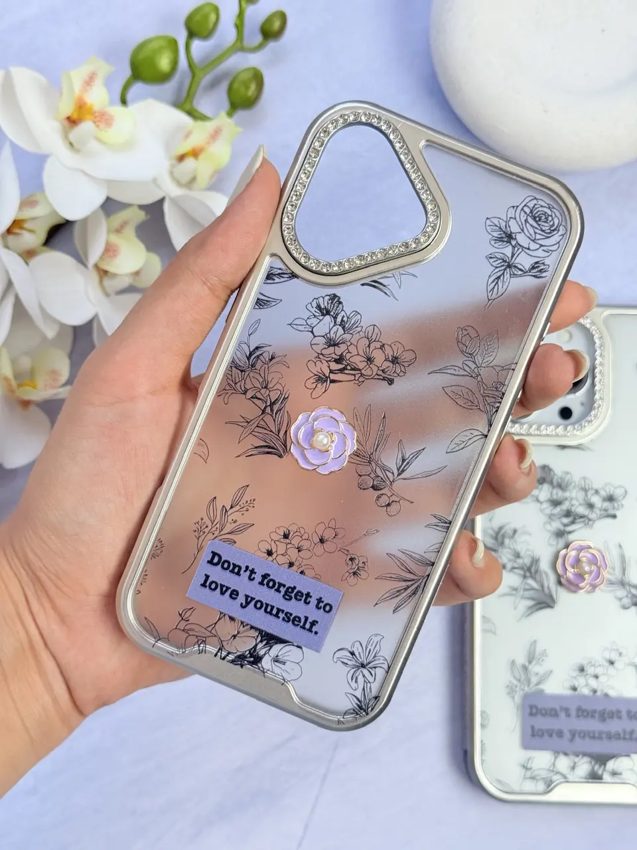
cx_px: 318
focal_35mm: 48
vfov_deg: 39.7
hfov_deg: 30.3
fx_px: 1178
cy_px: 425
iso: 80
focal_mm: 6.76
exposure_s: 1/1608
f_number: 1.78
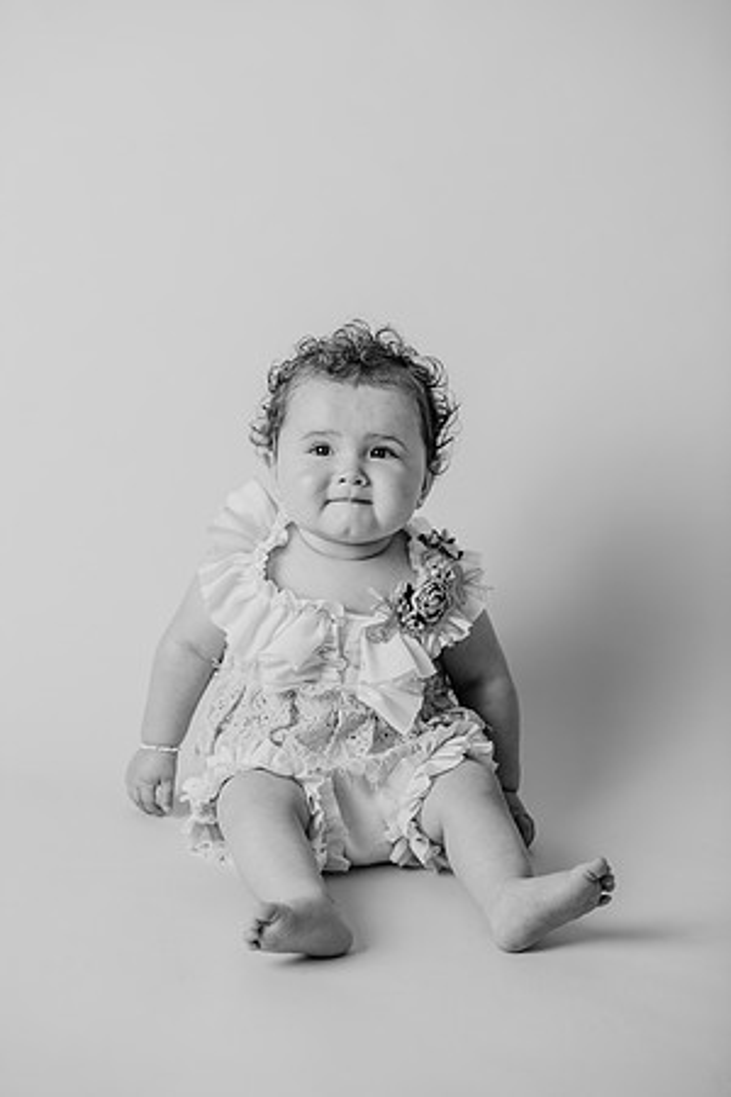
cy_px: 548
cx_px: 366
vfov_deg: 23.9
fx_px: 2589
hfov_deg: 16.1
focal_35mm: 85
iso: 100
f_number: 2.8
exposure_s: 1/160
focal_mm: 85
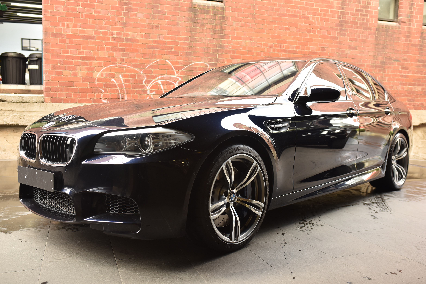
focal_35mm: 35
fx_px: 414
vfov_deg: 37.9
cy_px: 142
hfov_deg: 54.4
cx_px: 213
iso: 250
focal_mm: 35
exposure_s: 1/60
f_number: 4
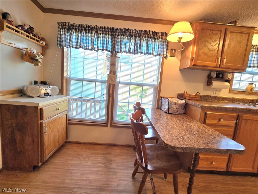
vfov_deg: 89.9
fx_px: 97
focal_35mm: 13
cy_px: 97
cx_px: 129
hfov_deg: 106.2
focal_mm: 2.2
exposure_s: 1/60.2
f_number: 2.2
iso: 100
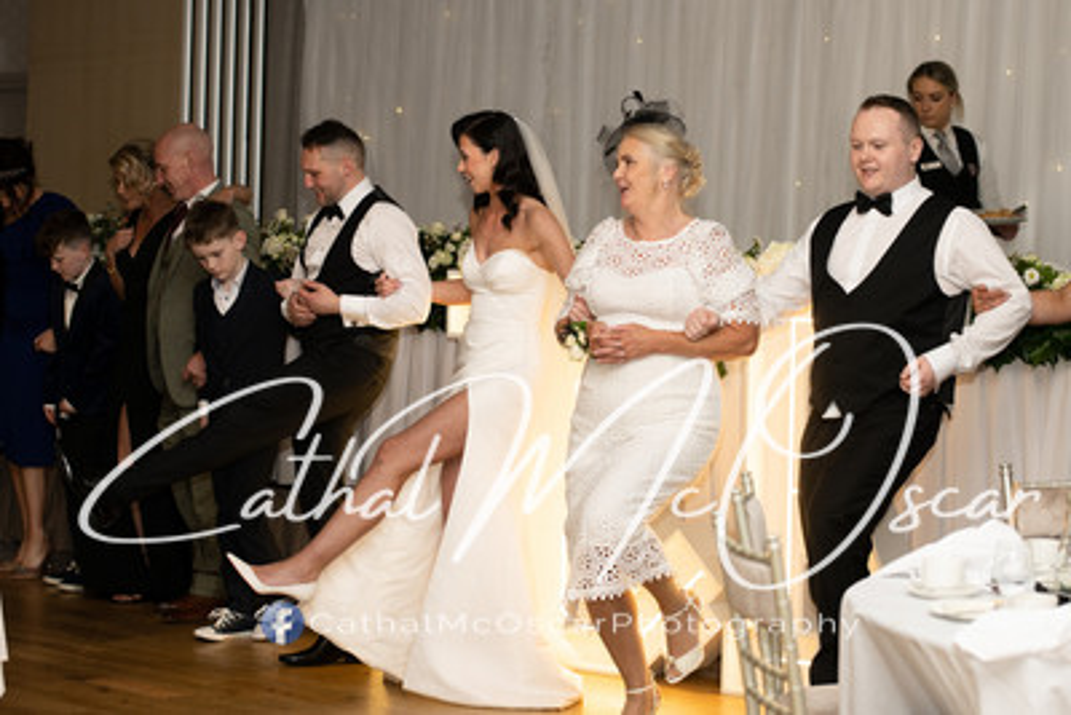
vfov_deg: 11.8
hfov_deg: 17.6
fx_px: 3463
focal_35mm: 116
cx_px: 560
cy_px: 299
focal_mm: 100
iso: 400
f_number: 2.8
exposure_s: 1/200
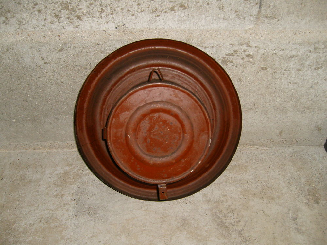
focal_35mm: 35
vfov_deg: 40.7
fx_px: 331
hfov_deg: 52.6
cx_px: 164
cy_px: 122
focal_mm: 5.8
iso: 100
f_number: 2.8
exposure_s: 1/45
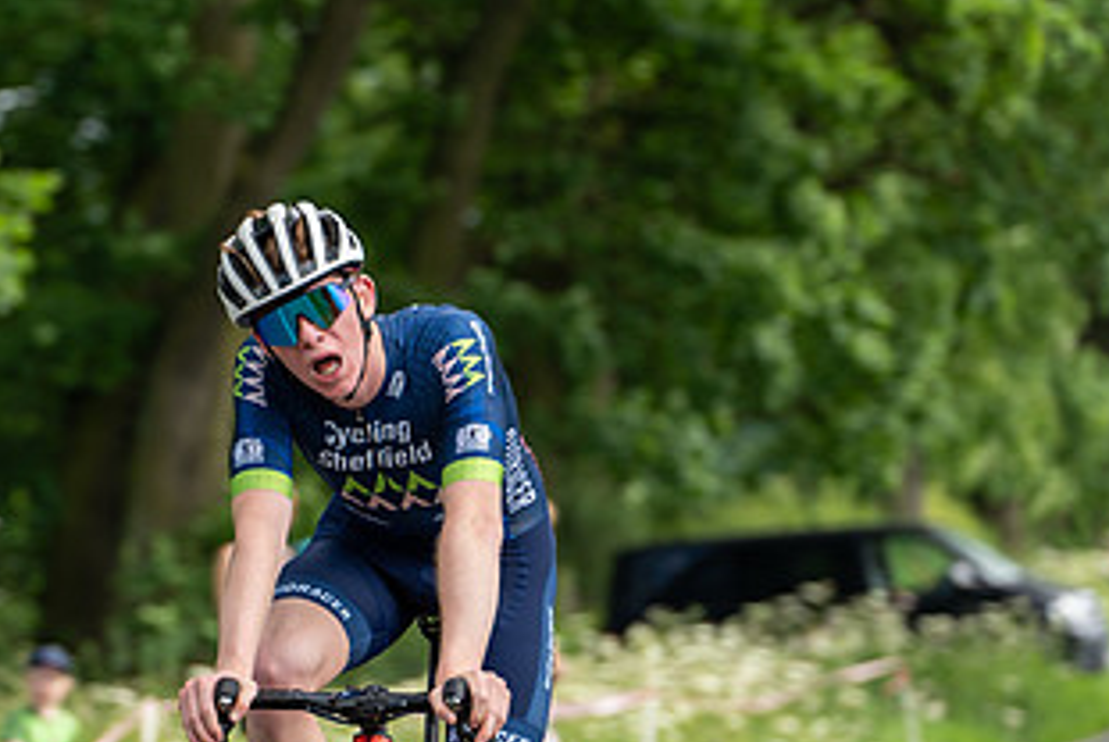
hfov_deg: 7.1
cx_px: 111
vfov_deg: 4.8
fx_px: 8911
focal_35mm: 289
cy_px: 401
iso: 100
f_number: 4
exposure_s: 1/160
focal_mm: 155
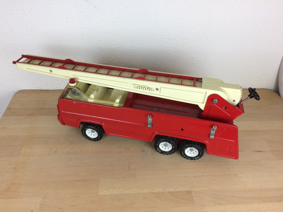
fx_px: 237
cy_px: 106
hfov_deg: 61.7
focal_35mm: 29
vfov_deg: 48.2
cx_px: 142
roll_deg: -3.6
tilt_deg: -37.1
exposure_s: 1/50
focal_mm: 4.15
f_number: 2.2
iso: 32
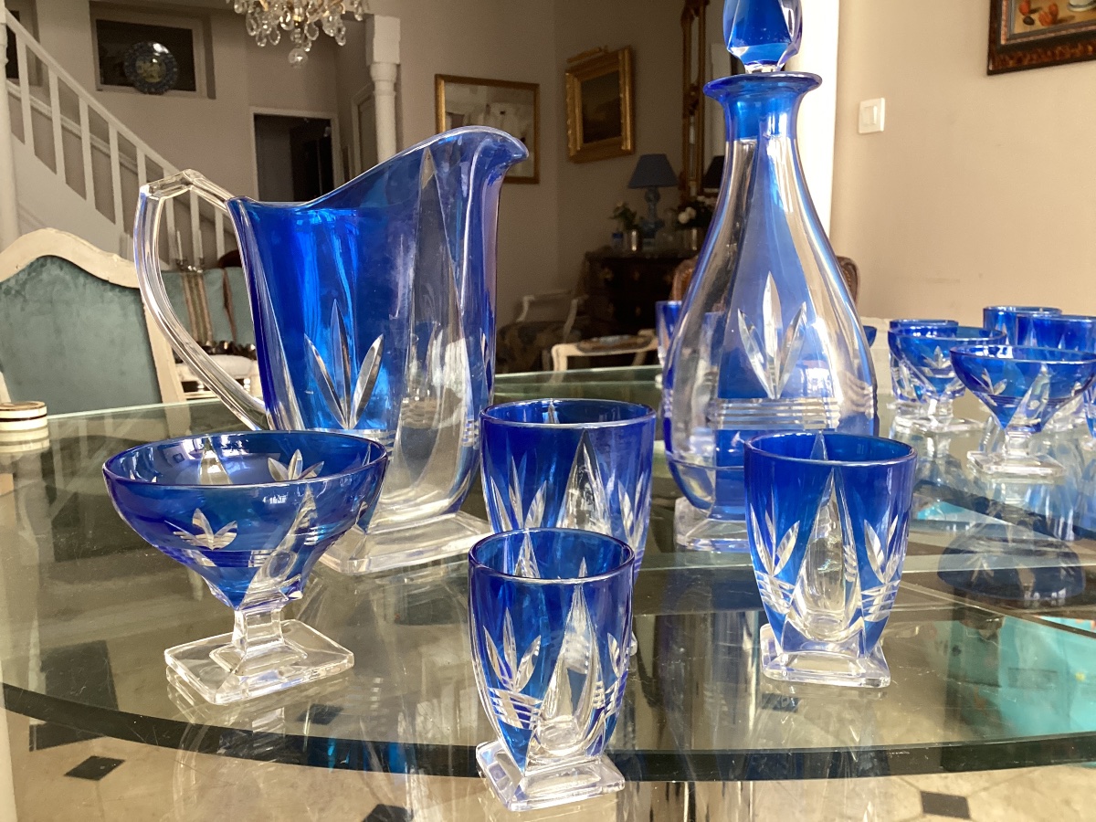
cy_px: 411
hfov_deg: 58.4
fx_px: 982
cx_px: 548
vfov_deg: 45.4
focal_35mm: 31
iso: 125
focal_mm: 3.3
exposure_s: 1/60
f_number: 2.4
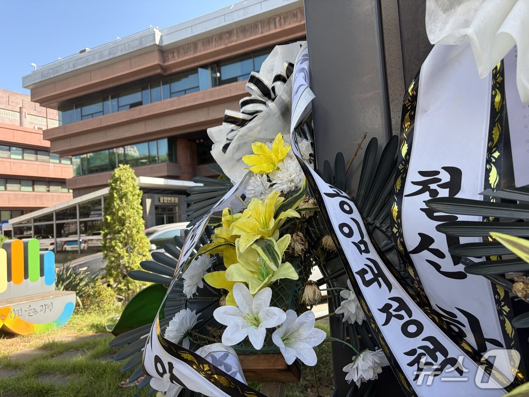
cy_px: 198
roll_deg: +4.0
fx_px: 397
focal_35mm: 26
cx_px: 264
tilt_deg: +3.2
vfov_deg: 53.1
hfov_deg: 67.3
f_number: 1.6
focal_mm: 5.96
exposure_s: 1/731
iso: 64
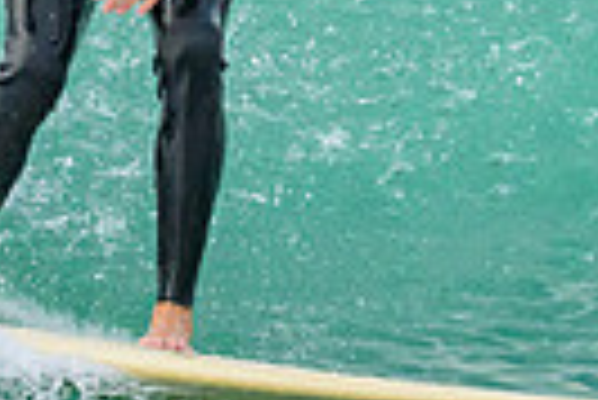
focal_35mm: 3495
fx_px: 58119
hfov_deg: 0.6
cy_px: -169
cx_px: 400
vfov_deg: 0.4
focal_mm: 800
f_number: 6.3
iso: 1800
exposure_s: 1/2000
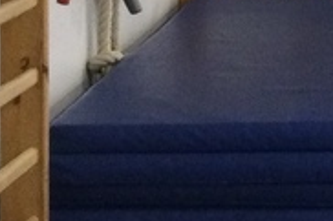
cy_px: -230
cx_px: 478
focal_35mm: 189
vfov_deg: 7.0
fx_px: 1747
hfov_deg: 10.6
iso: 100
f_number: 2.4
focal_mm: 3.3
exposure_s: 1/33
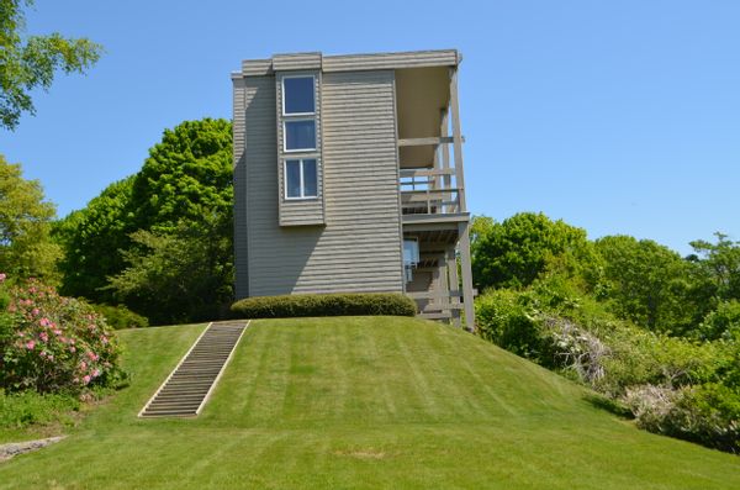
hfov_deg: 49.7
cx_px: 370
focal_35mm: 39
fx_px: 800
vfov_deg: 34.0
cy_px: 245
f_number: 8
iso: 110
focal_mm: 26
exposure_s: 1/250
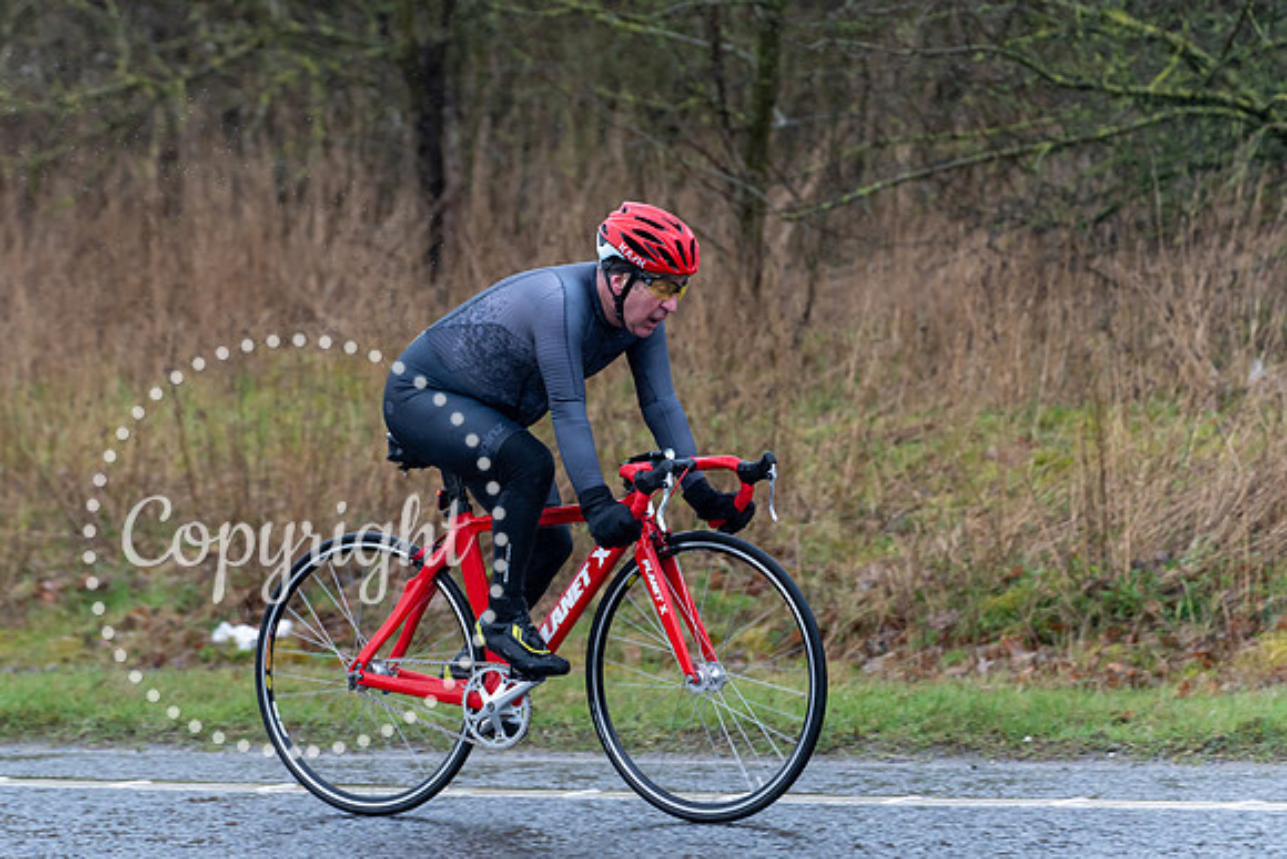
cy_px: 298
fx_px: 7699
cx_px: 446
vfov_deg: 6.4
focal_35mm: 215
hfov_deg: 9.5
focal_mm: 162
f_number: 3.5
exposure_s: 1/800
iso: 1000
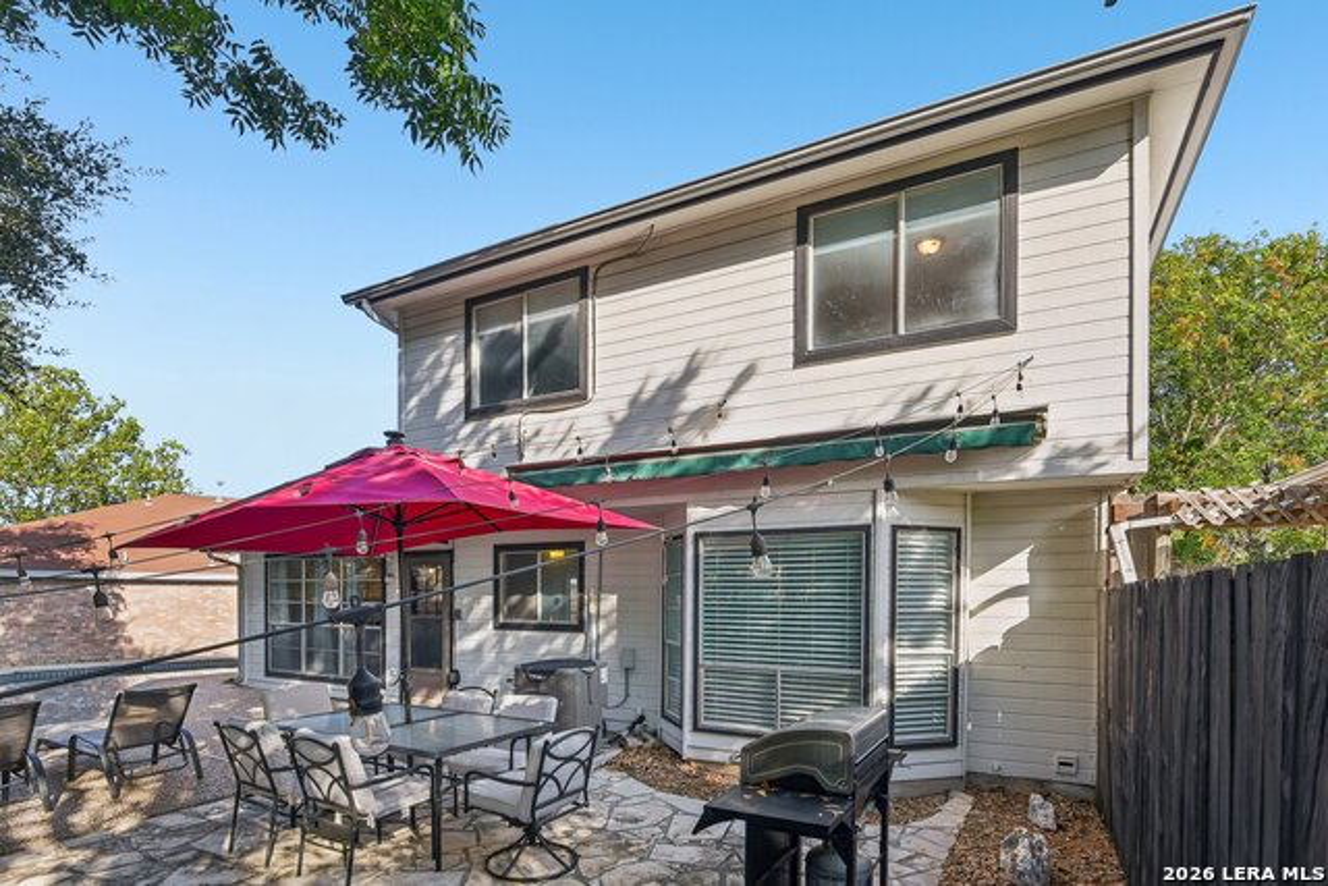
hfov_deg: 96.7
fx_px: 590
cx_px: 664
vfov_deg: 73.8
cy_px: 443
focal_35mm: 16
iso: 400
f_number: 8
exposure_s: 1/200
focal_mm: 16
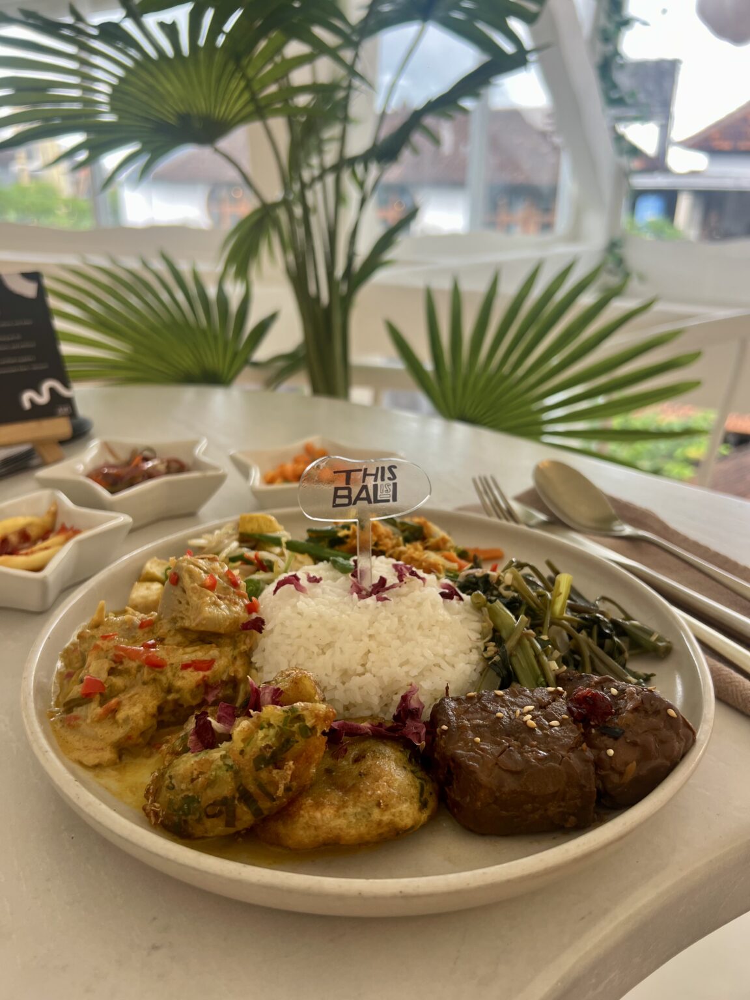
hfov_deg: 53.1
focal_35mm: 26
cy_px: 500
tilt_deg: -21.5
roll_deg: -0.1
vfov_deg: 67.3
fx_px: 751
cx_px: 375
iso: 40
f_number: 1.5
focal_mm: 5.7
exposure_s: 1/121
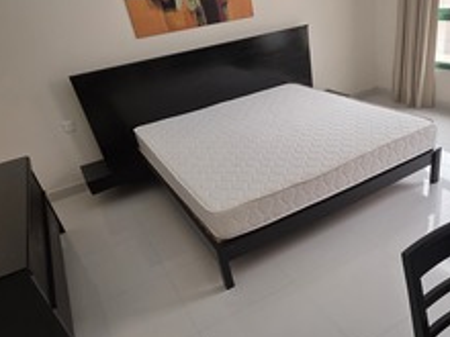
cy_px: 209
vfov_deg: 50.9
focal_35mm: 27
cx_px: 289
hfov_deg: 64.1
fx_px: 351
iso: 80
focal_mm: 2.2
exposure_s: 1/100
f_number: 1.9
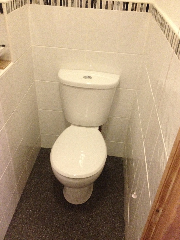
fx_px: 243
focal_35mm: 35
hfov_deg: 40.7
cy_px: 120
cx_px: 90
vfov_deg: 52.6
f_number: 2.4
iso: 400
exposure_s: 1/20
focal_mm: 4.28
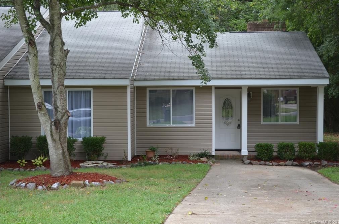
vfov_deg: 22.1
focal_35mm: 61
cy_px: 111
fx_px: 573
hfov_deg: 33.0
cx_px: 172
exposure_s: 1/125
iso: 400
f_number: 5.3
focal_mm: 40
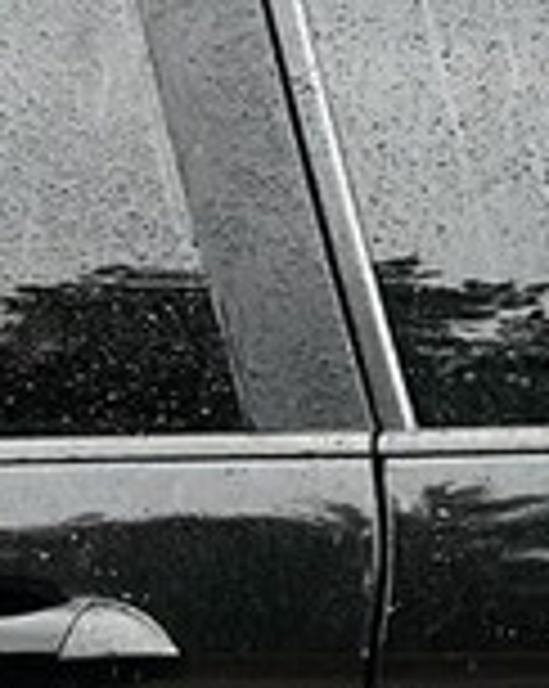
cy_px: 180
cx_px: -243
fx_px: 9992
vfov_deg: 3.9
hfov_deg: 3.1
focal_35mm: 491
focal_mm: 6.86
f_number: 1.78
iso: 80
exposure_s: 1/745
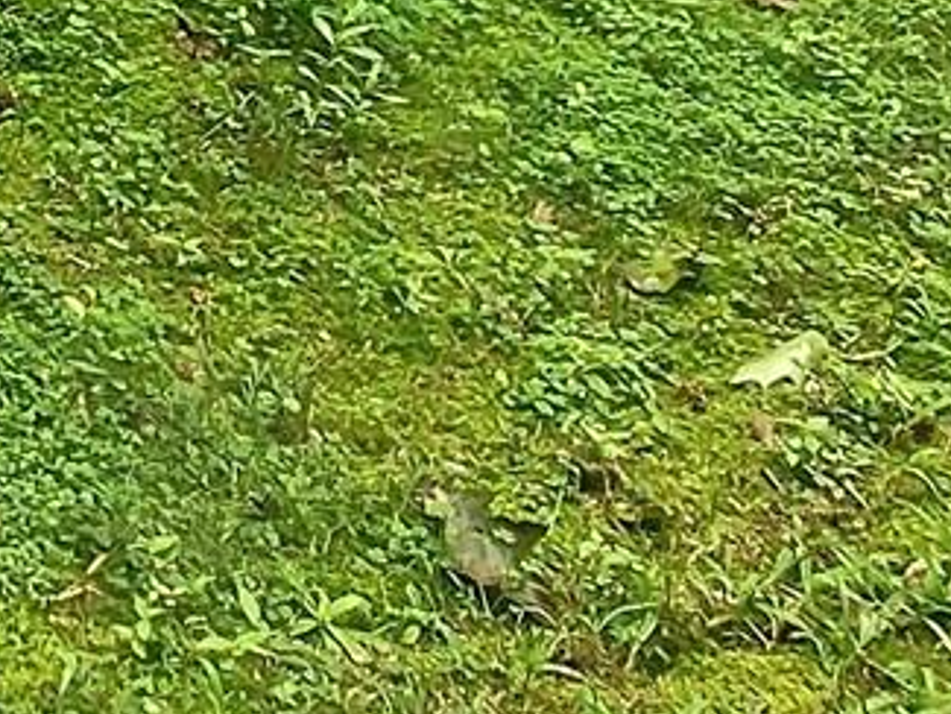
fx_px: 2254
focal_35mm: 82
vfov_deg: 13.1
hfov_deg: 17.7
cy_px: -1042
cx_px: -887
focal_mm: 2.2
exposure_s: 1/60.2
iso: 80
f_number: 2.2
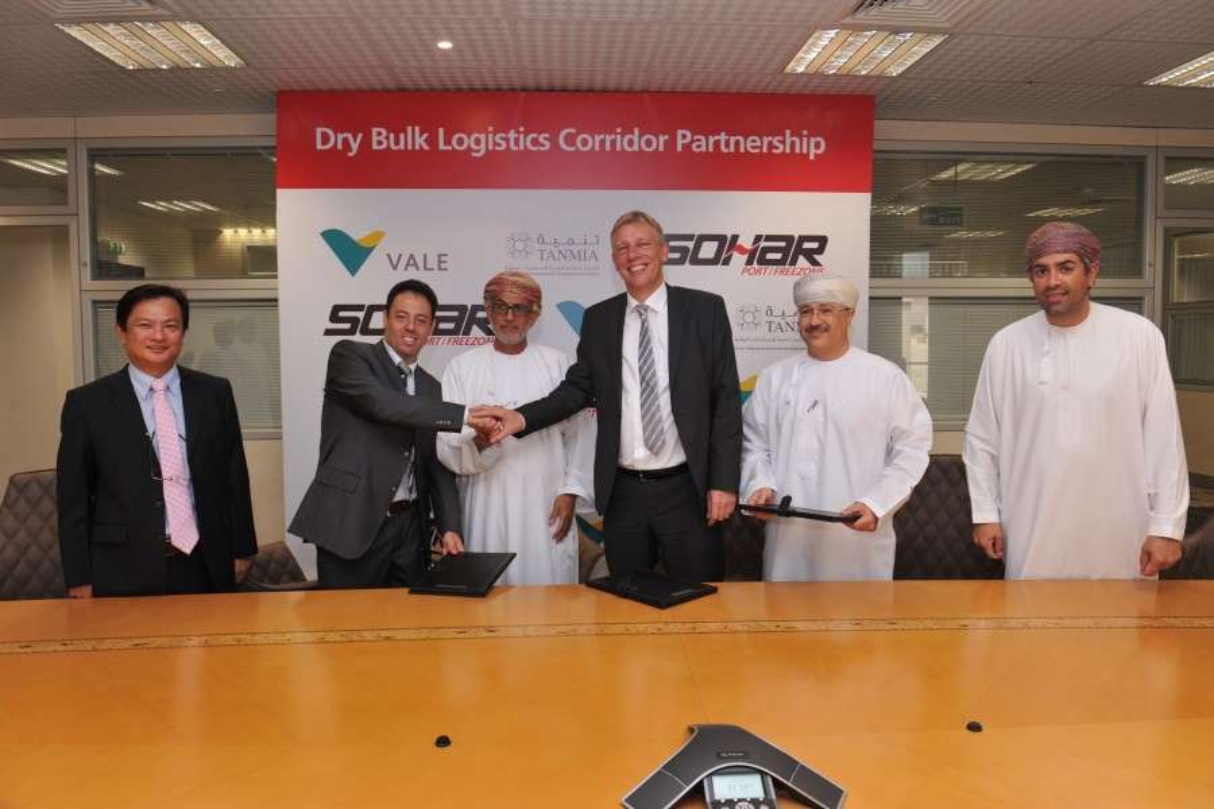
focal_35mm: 24
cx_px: 607
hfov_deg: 73.7
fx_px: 809
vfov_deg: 53.1
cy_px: 404
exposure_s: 1/60
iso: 640
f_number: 6.3
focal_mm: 24
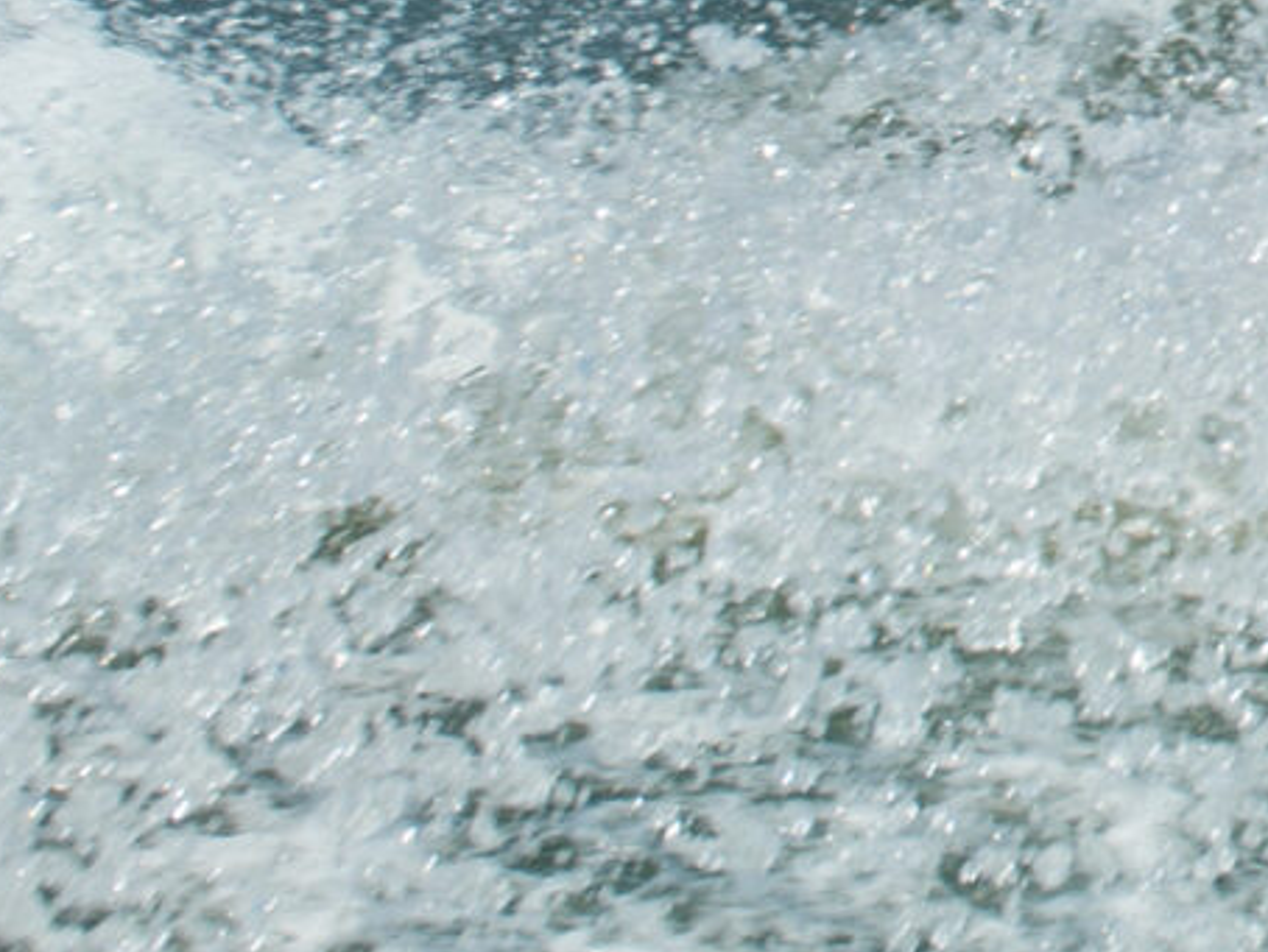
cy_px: -618
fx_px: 4764
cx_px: 2307
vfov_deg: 10.9
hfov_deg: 13.5
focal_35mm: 130
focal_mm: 24
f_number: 8
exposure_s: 1/640
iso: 200
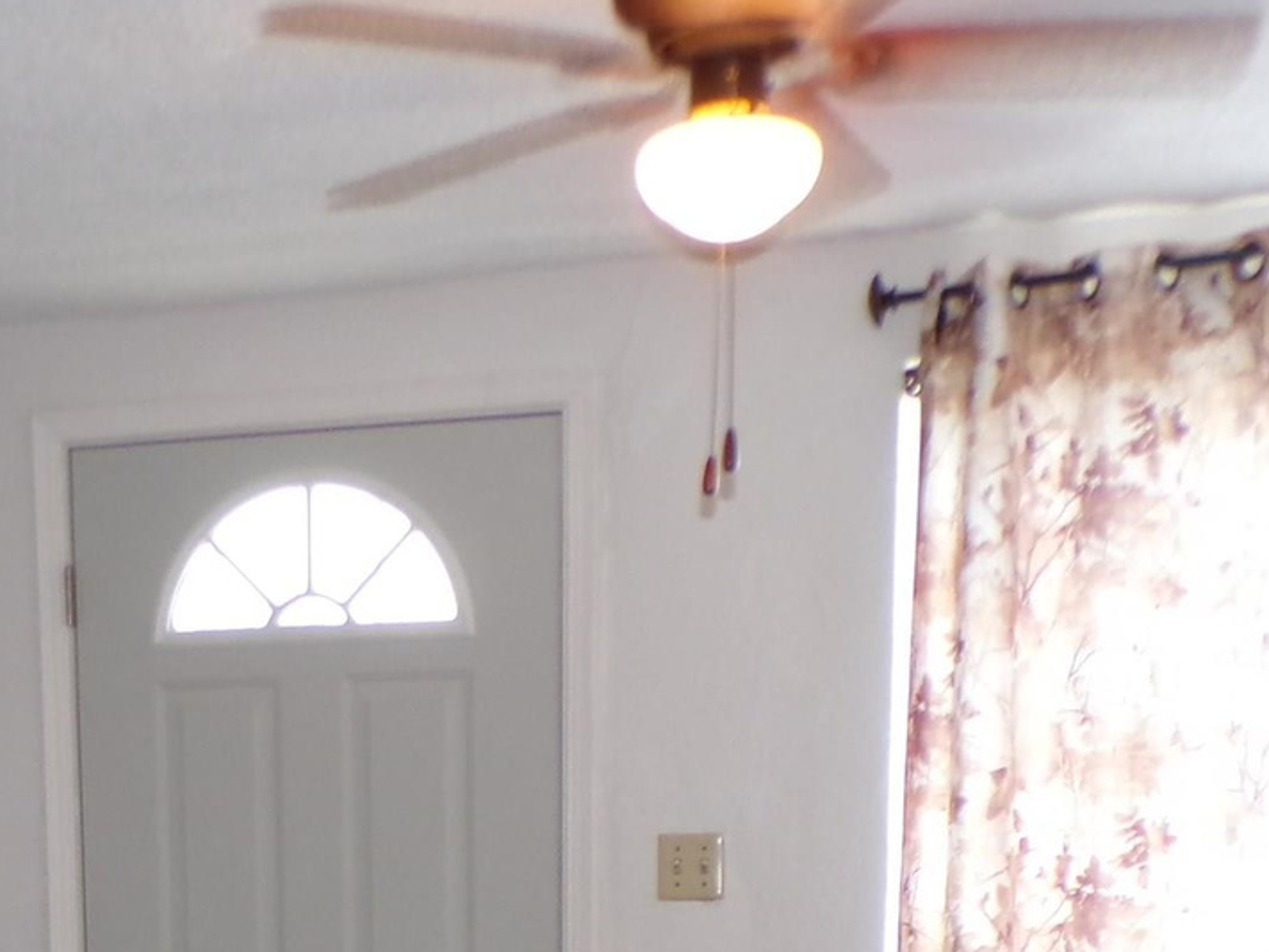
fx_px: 2529
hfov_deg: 27.8
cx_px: 324
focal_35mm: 69
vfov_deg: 19.4
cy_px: 1282
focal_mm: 4.3
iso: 200
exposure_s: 1/25
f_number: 3
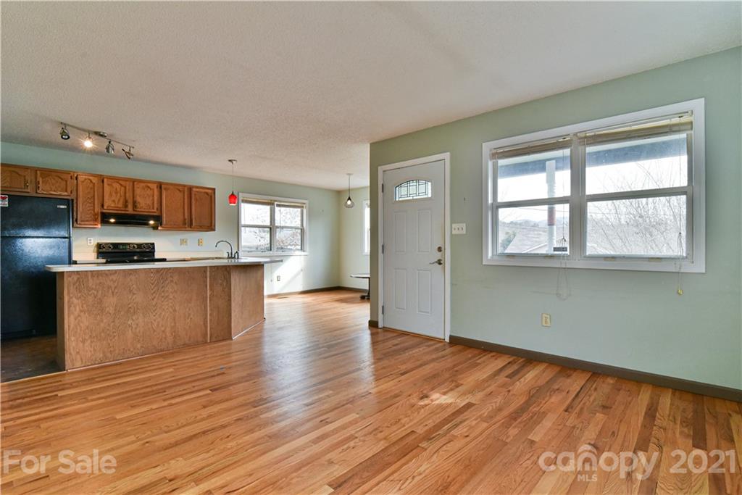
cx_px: 371
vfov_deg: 70.5
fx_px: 350
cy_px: 248
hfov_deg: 93.3
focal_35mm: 17
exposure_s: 1/400
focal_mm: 17
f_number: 10
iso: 1600
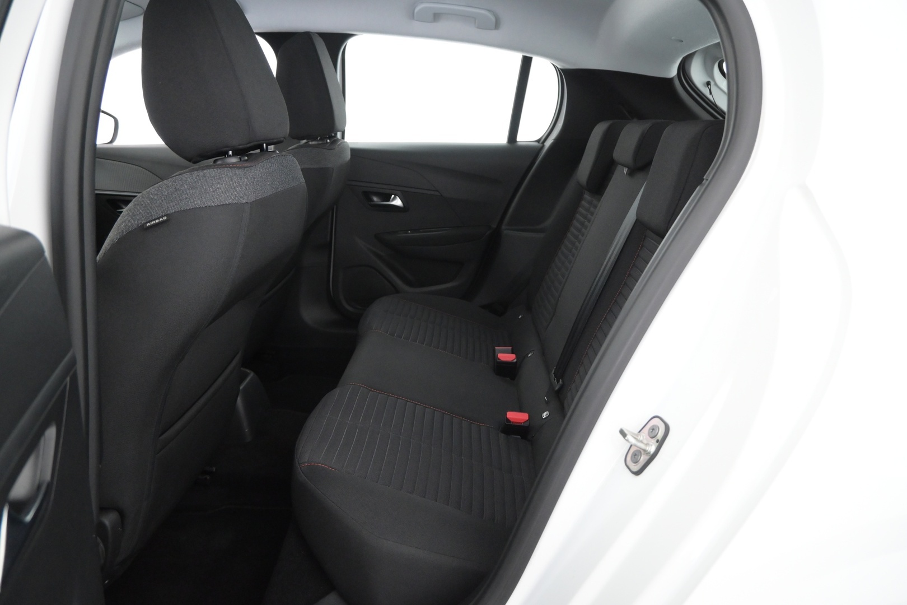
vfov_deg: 53.1
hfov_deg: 73.7
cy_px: 302
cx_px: 454
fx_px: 605
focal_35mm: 24
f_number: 3.5
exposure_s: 1/40
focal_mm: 16
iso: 2500
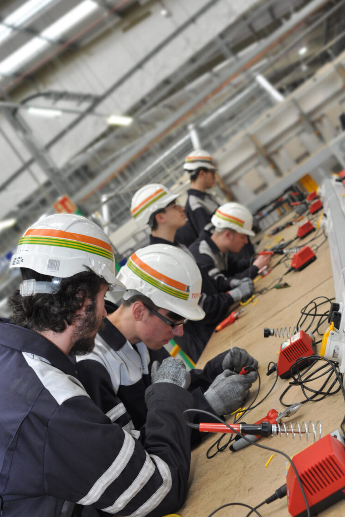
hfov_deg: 33.4
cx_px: 170
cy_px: 263
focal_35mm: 40
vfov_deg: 48.5
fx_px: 575
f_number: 4.5
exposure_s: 1/80
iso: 400
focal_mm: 26
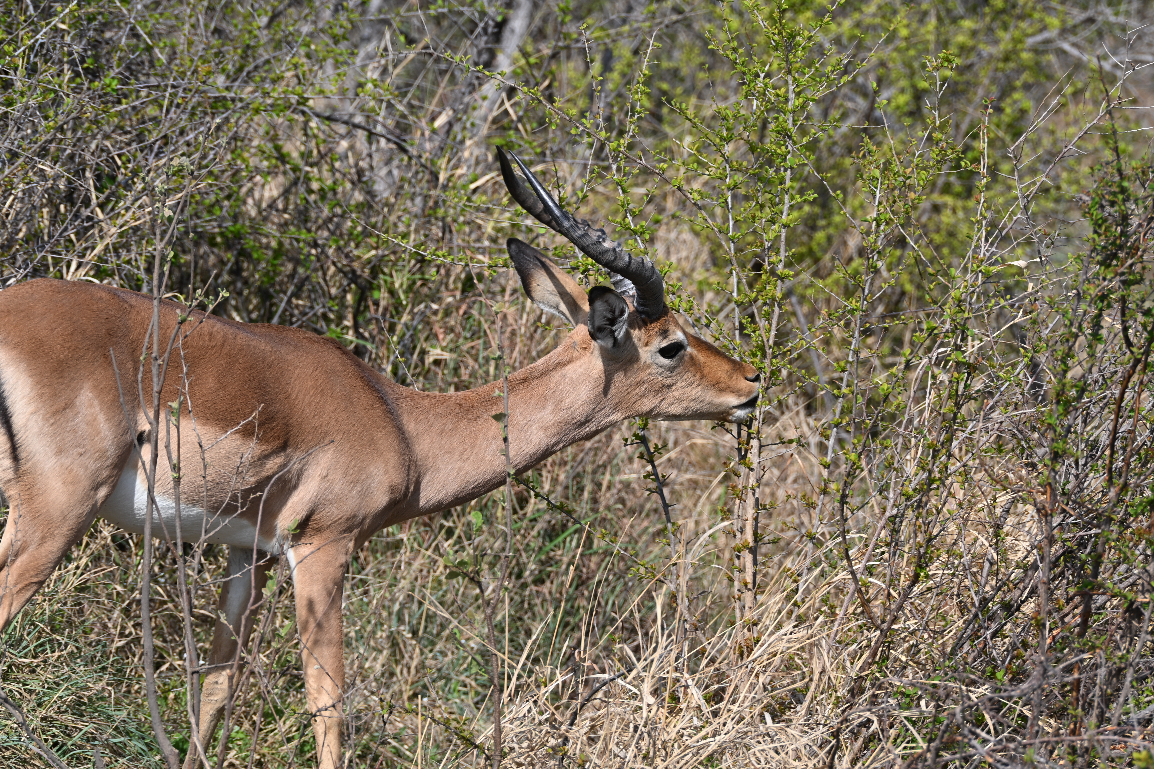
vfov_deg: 4.4
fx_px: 10097
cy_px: 384
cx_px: 577
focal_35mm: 315
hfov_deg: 6.5
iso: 100
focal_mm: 210
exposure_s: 1/125
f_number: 8
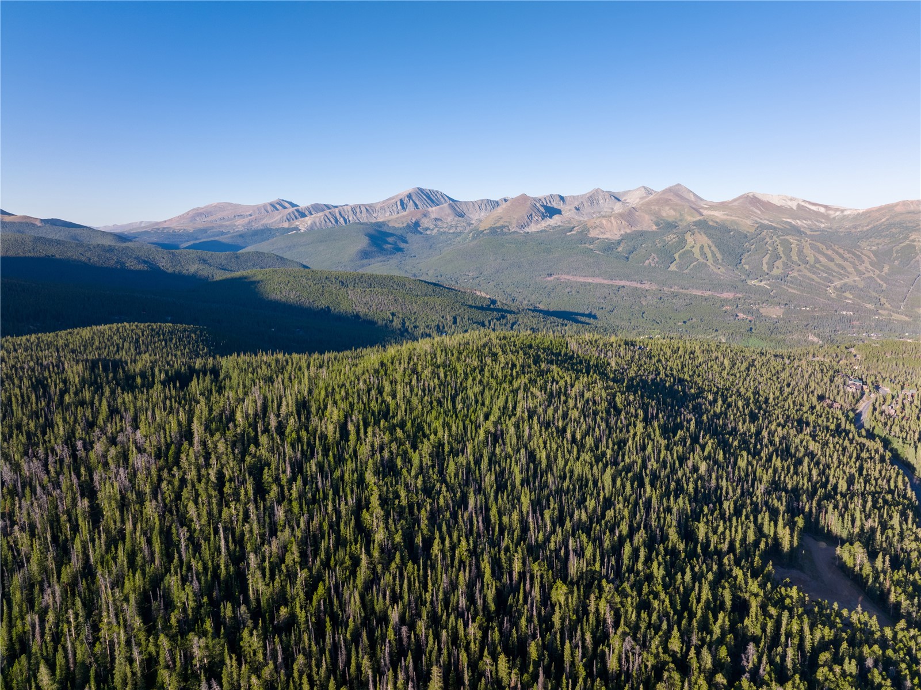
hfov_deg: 71.6
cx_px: 460
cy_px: 345
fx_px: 638
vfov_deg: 56.8
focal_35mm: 24
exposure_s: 1/1250
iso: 100
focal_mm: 12.29
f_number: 5.6
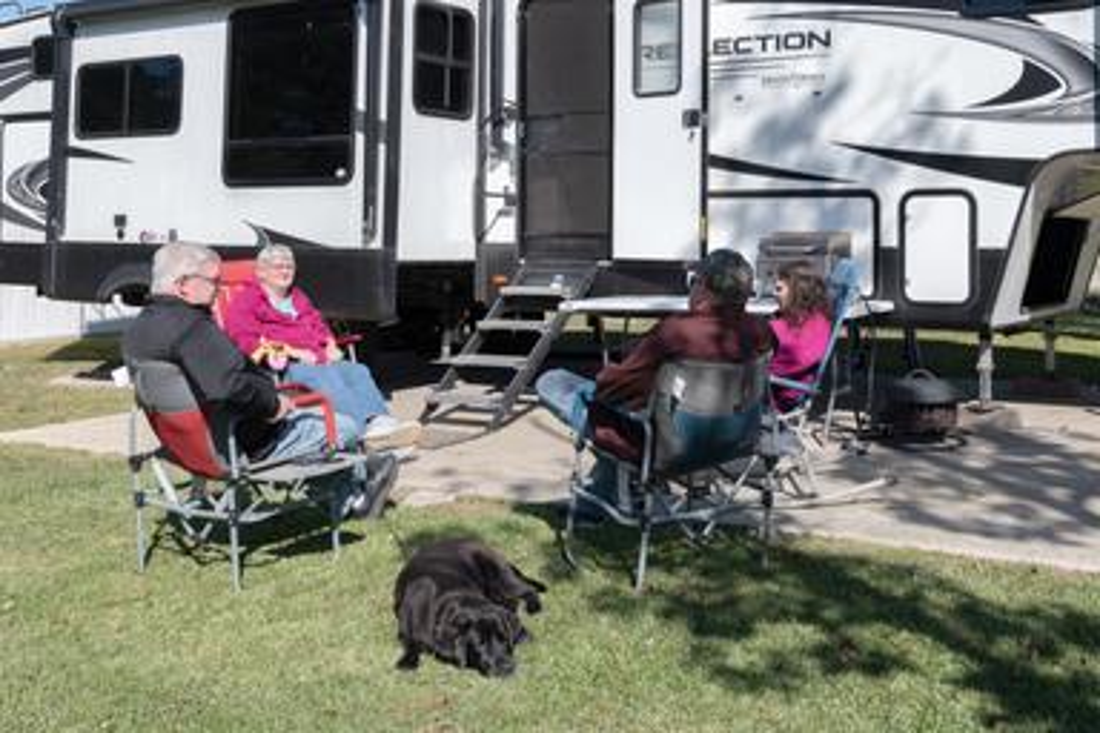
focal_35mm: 42
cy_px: 223
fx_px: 1278
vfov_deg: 31.7
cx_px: 594
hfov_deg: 46.5
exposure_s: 1/250
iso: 100
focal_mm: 24
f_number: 8
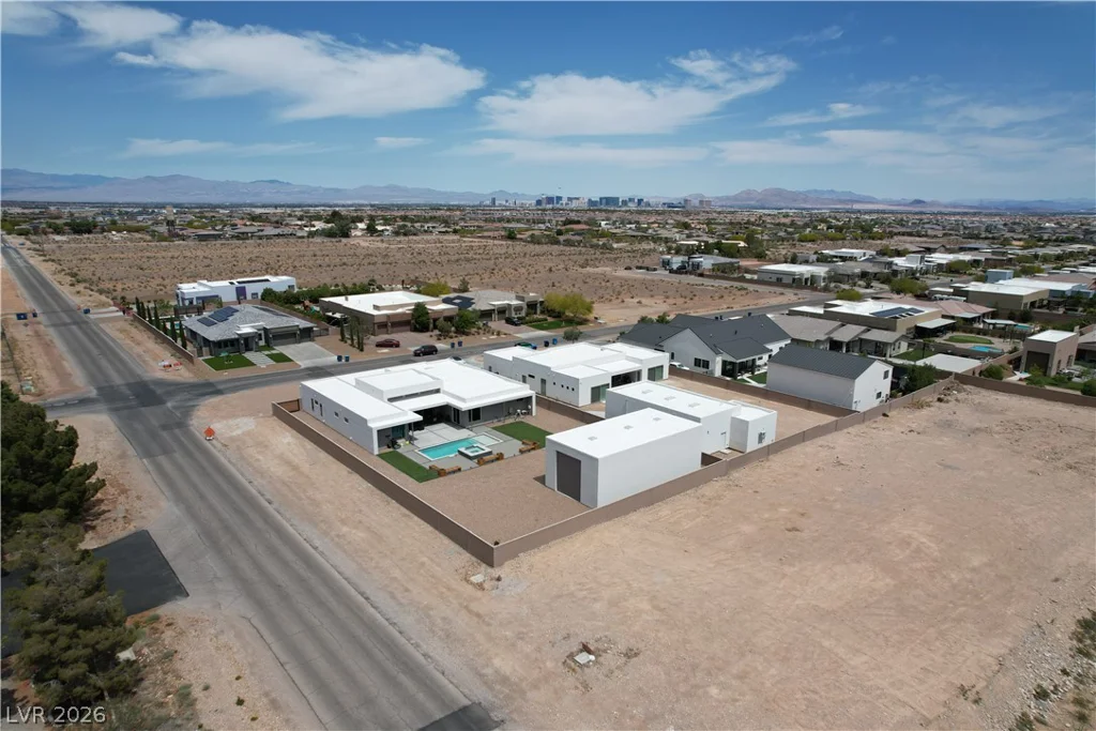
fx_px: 670
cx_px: 548
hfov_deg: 78.6
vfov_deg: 57.2
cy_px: 366
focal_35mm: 22
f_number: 2.8
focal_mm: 8.38
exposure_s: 1/3200
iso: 100
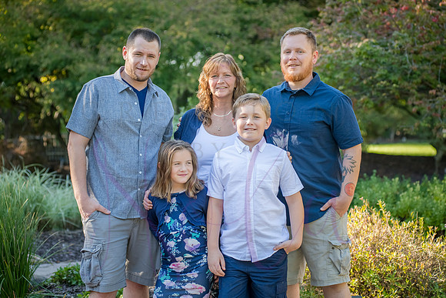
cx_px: 232
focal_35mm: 87
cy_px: 148
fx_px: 1079
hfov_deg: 23.4
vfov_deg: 15.7
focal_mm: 80
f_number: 4
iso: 400
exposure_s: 1/400
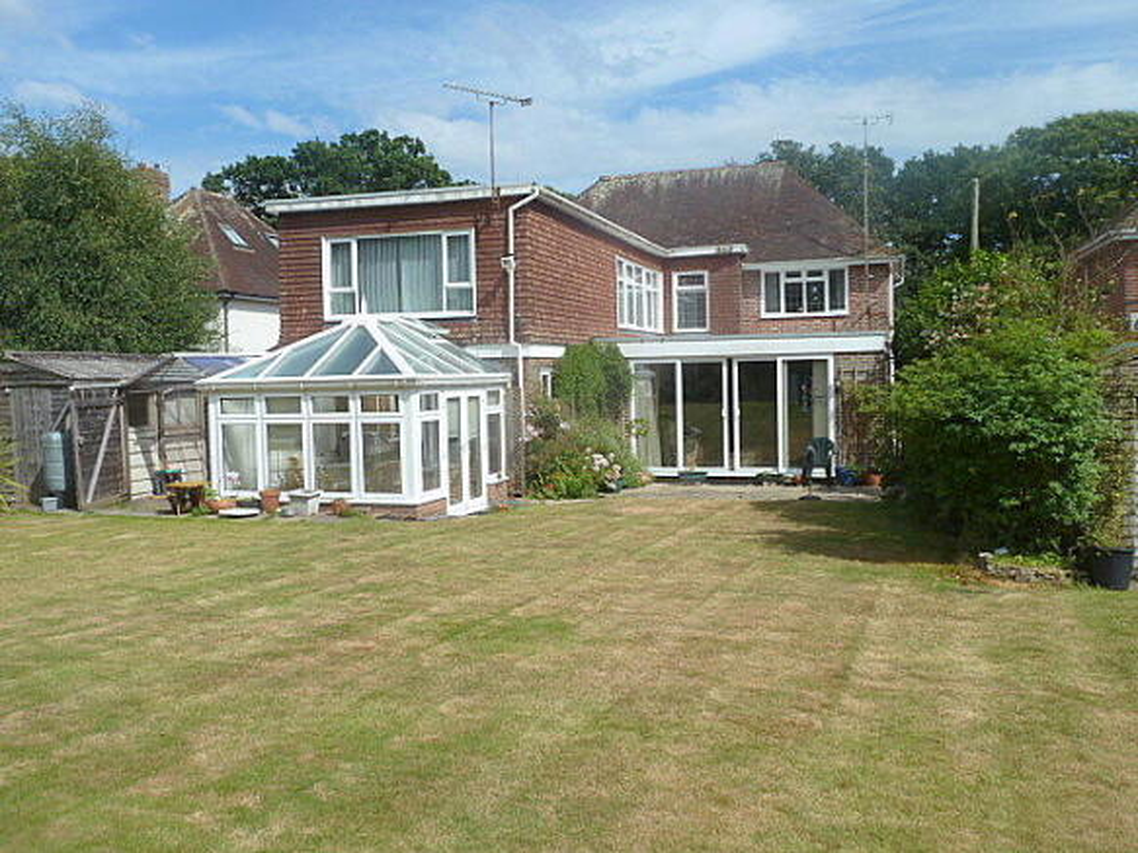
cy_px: 426
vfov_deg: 46.8
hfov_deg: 60.0
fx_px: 986
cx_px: 569
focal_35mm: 30
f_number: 5.6
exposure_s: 1/500
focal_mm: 5
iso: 80
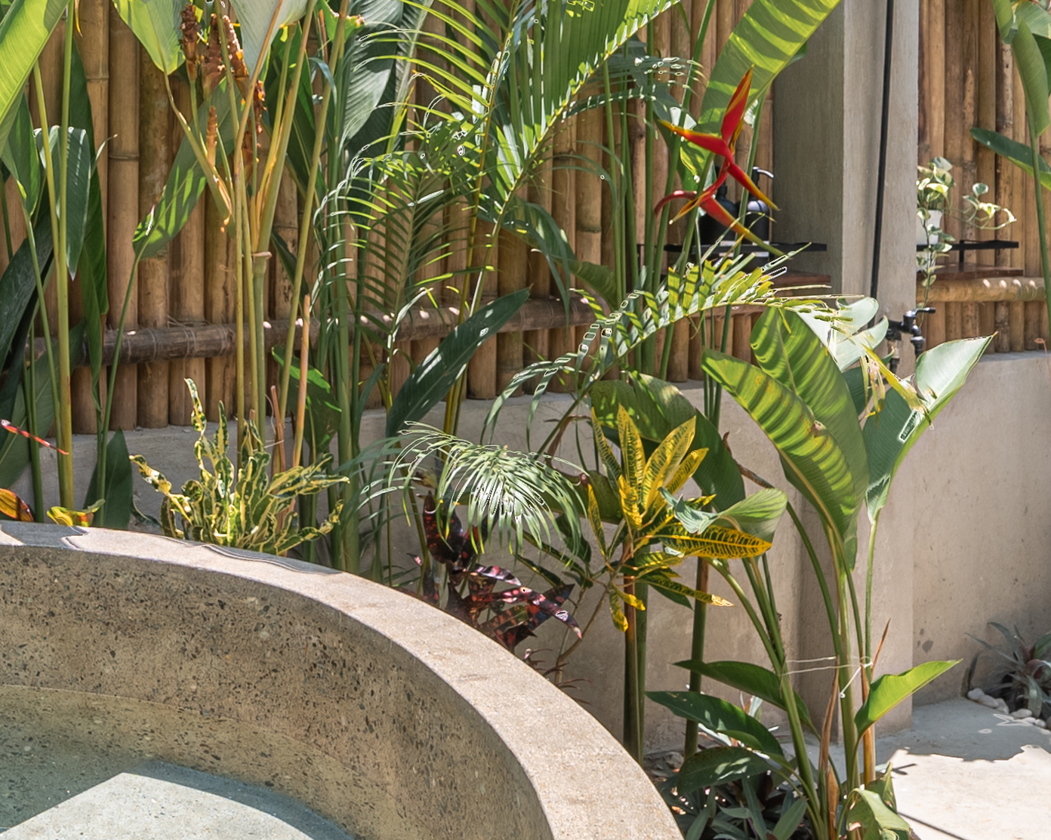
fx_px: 1773
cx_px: 260
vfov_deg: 25.2
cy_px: -31
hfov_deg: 32.4
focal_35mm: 57
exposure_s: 1/1250
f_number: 6.3
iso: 100
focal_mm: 14
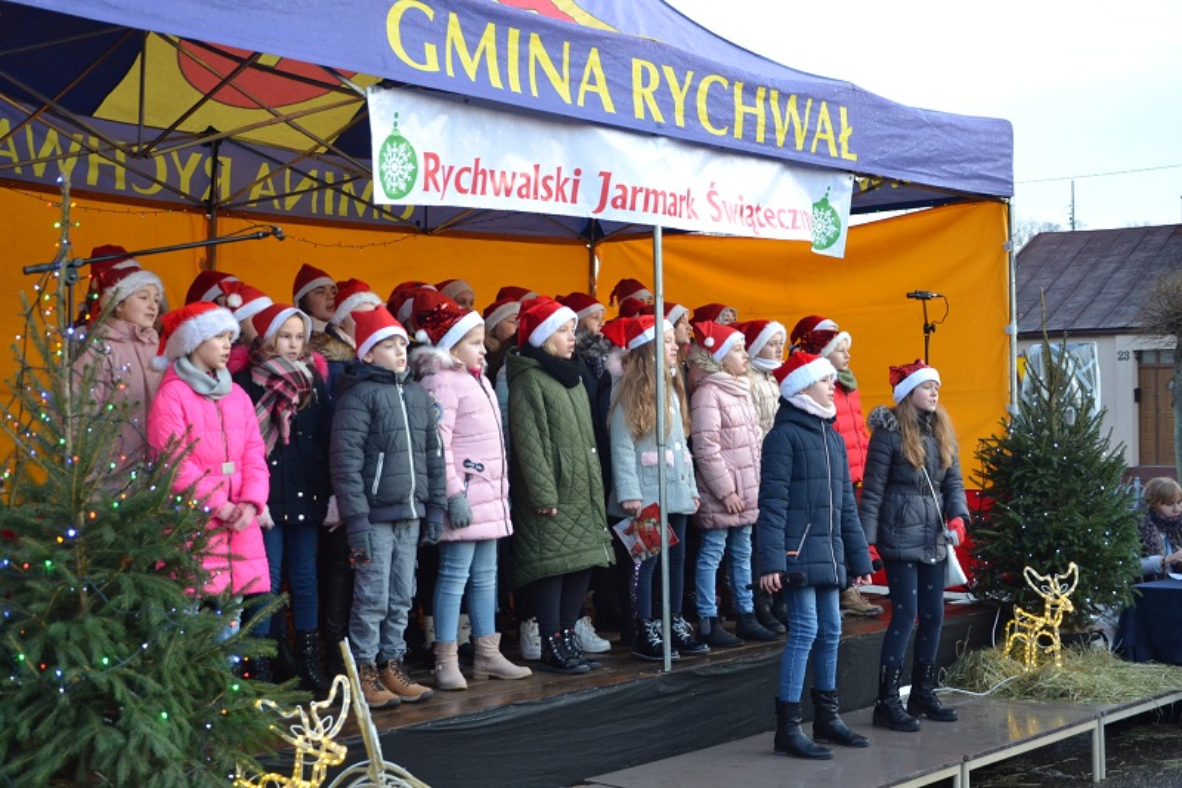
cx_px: 591
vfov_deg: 26.5
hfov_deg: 38.9
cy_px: 394
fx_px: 1674
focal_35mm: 51
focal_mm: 34
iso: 800
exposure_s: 1/100
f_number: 5
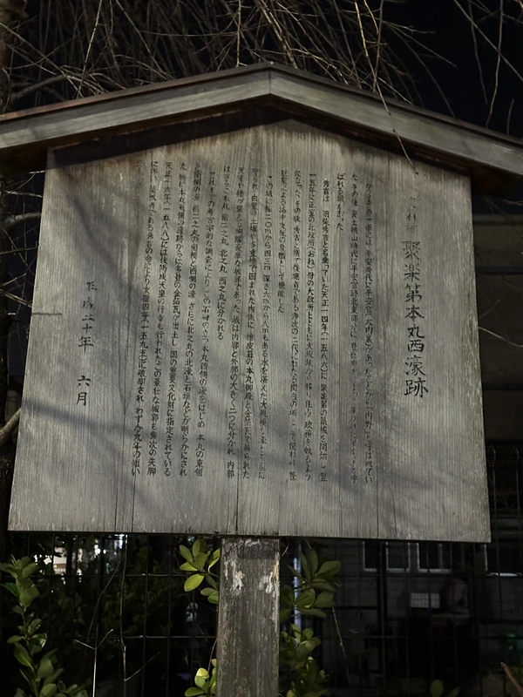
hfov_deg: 30.3
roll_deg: -0.2
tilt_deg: +13.0
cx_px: 262
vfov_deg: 39.7
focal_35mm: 48
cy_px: 348
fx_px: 967
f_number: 1.78
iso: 800
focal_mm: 6.86
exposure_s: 1/17
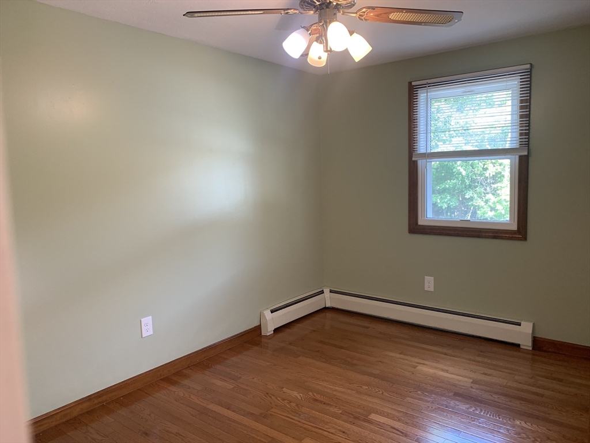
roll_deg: +1.7
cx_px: 295
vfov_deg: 53.1
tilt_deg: -5.7
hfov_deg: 67.3
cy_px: 222
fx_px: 443
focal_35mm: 26
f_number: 1.8
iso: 125
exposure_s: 1/60
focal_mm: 4.25
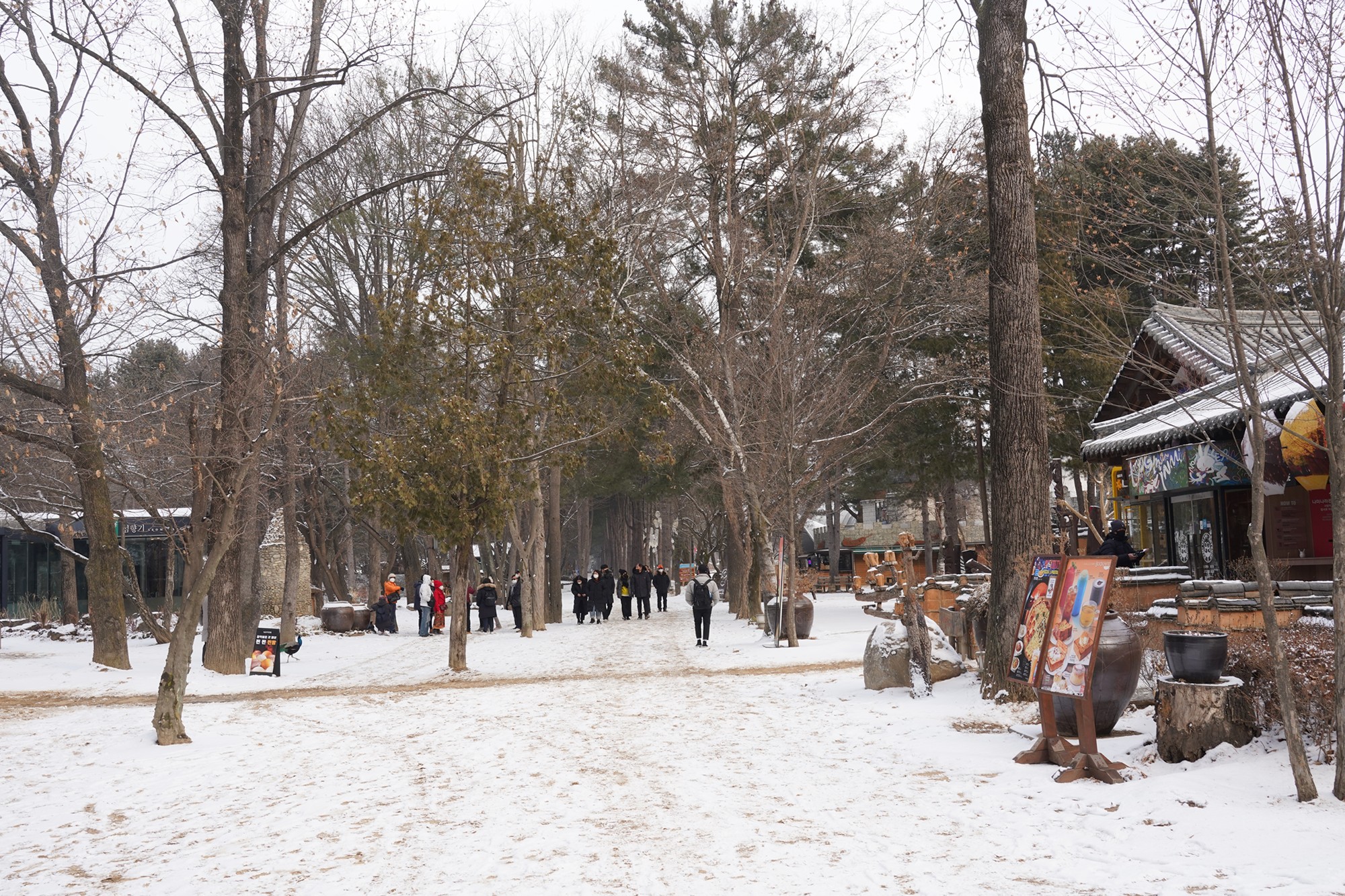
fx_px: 1345
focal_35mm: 36
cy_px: 448
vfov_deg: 36.9
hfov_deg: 53.1
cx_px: 672
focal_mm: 36
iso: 320
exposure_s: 1/100
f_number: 13
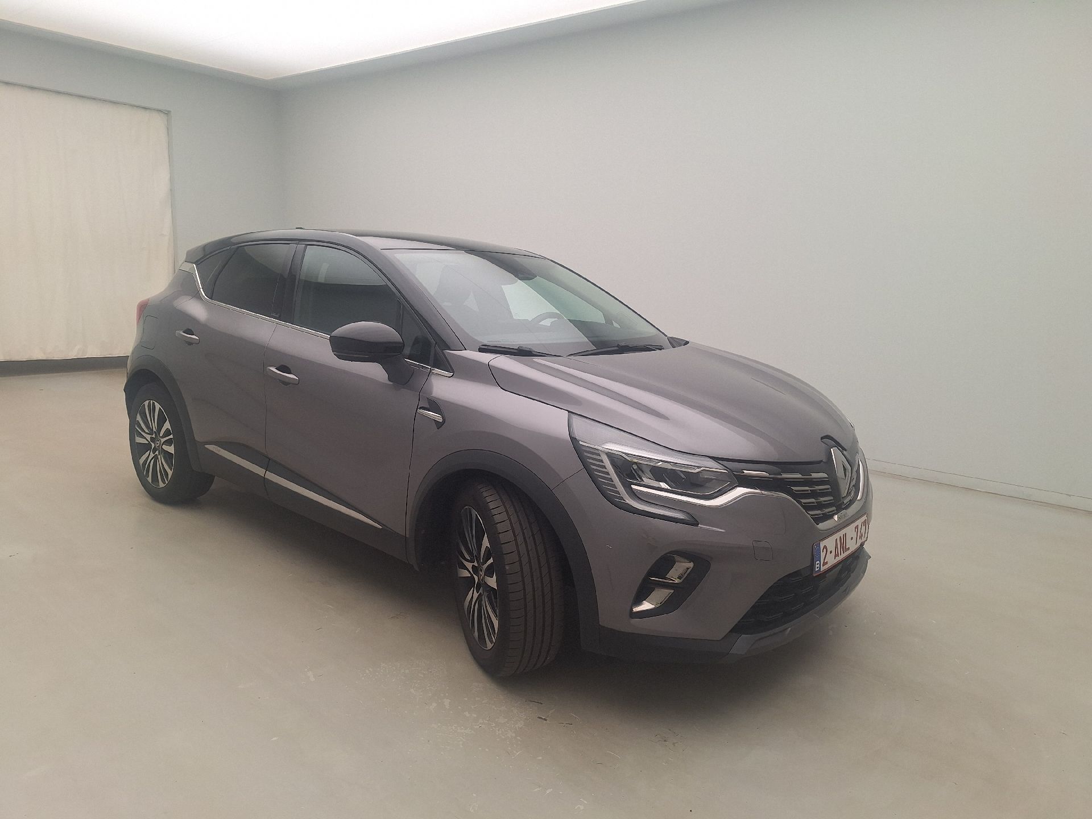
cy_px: 410
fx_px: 726
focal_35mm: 23
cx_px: 546
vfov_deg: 58.9
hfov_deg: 73.9
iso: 40
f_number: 1.8
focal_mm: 5.54
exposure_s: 1/126
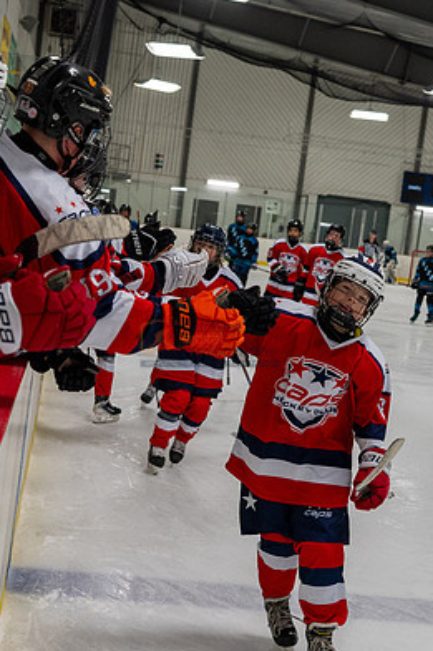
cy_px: 342
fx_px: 1119
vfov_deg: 32.4
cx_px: 211
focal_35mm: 62
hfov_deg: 21.9
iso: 2000
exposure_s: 1/800
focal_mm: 36
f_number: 3.2
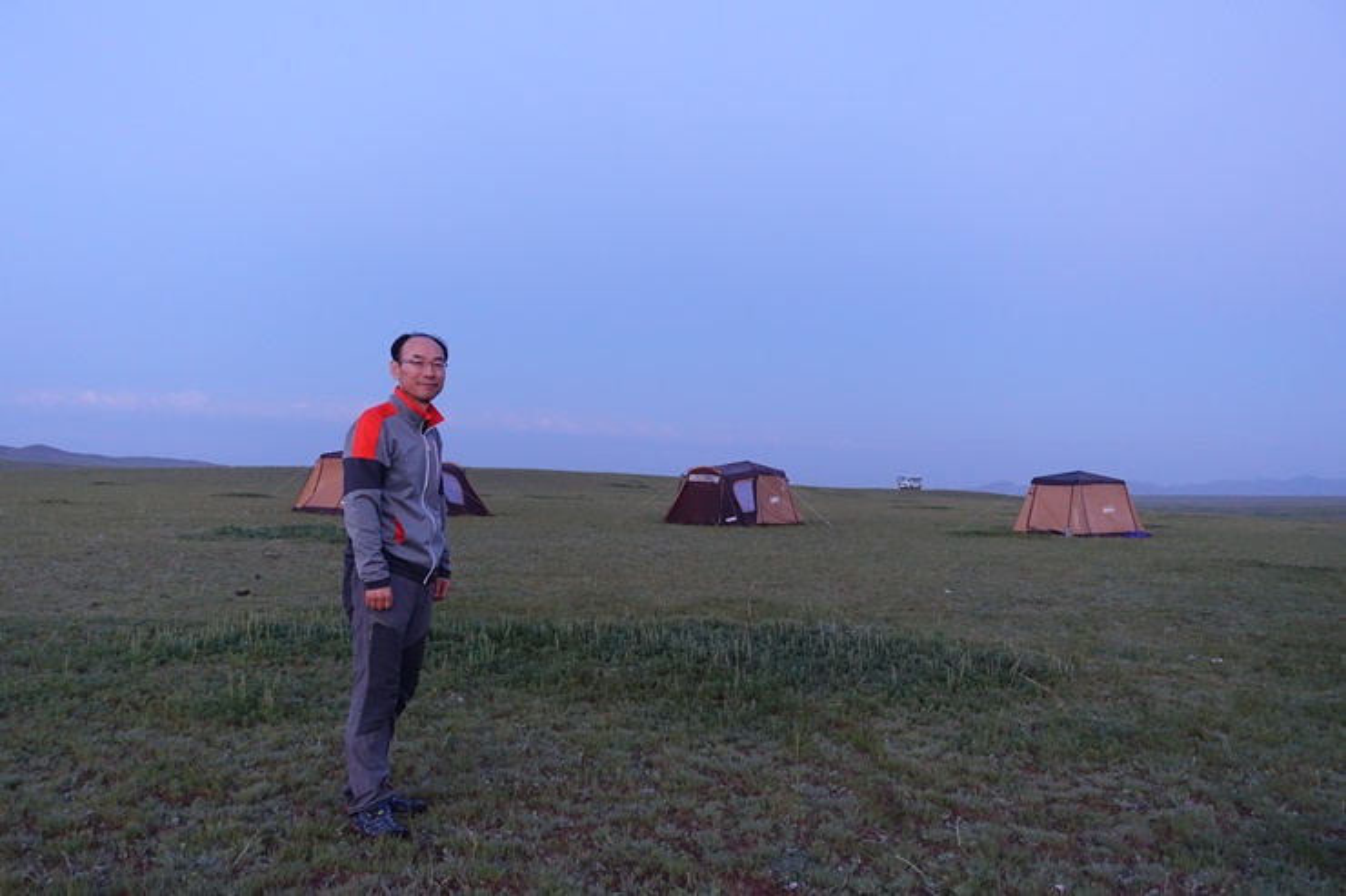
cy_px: 448
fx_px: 1159
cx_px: 673
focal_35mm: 31
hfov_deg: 60.3
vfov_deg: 42.3
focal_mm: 11.45
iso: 800
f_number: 2.5
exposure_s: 1/25
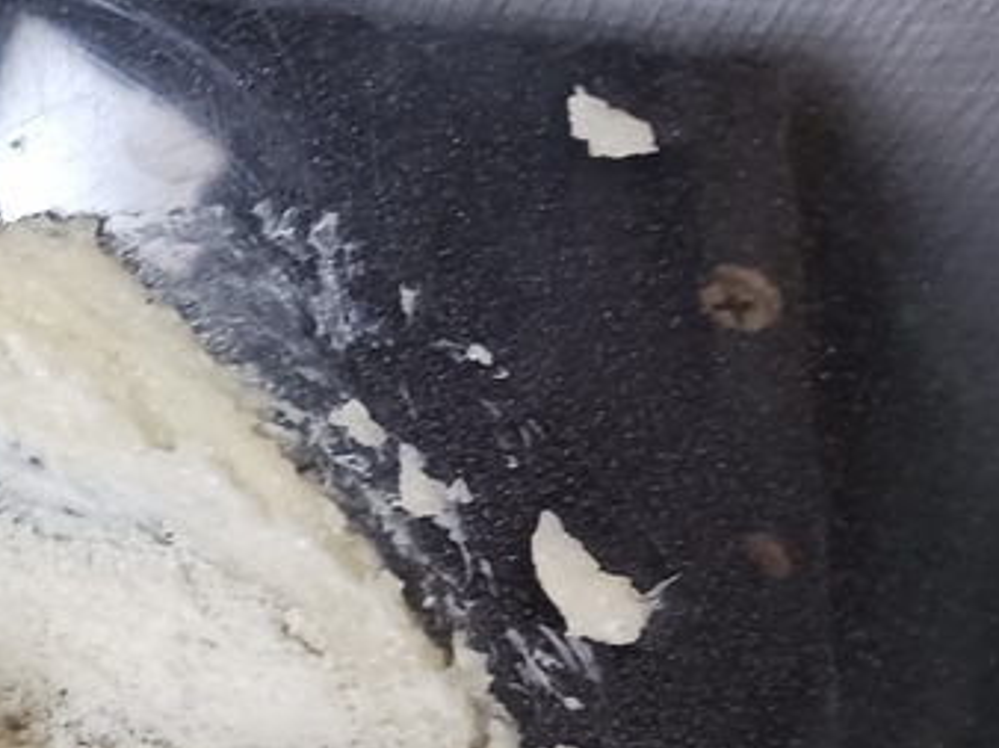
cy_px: 1044
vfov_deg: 14.6
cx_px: -712
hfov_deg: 17.3
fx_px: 2769
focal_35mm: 96
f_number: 1.8
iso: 320
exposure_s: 1/25
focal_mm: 4
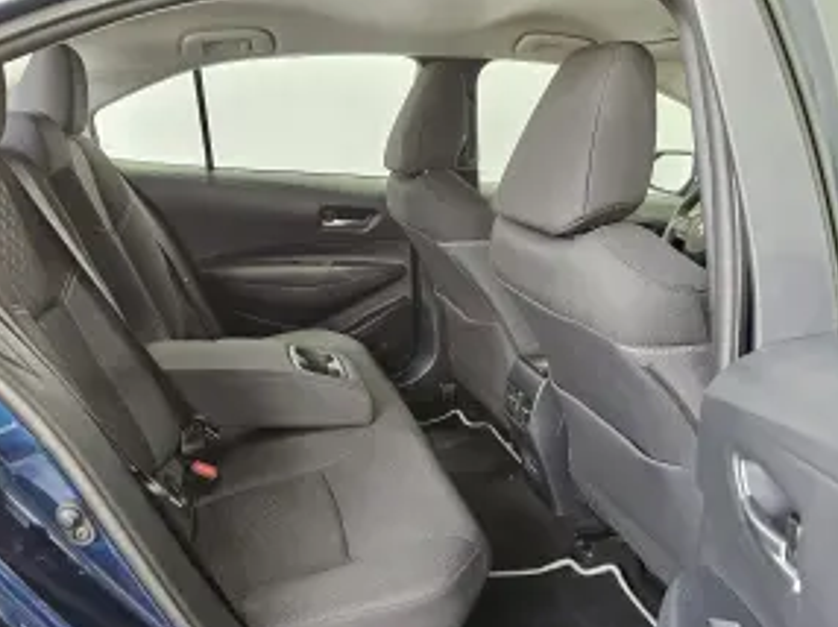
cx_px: 352
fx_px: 701
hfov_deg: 61.4
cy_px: 387
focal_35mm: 29
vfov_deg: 47.8
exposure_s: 1/100
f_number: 1.7
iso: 250
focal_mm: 6.3
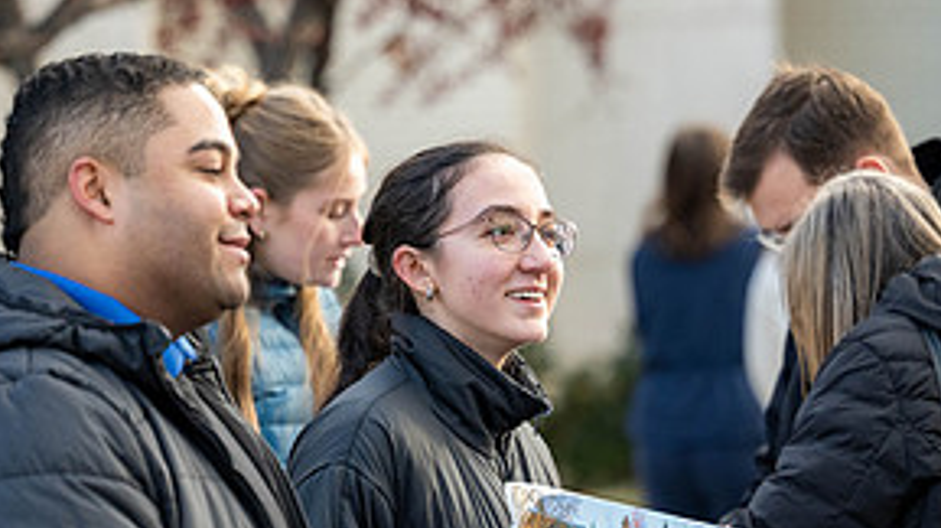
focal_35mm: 253
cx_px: 589
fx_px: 6308
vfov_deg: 4.8
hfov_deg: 8.5
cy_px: 418
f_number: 2.8
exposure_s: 1/1250
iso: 400
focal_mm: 103
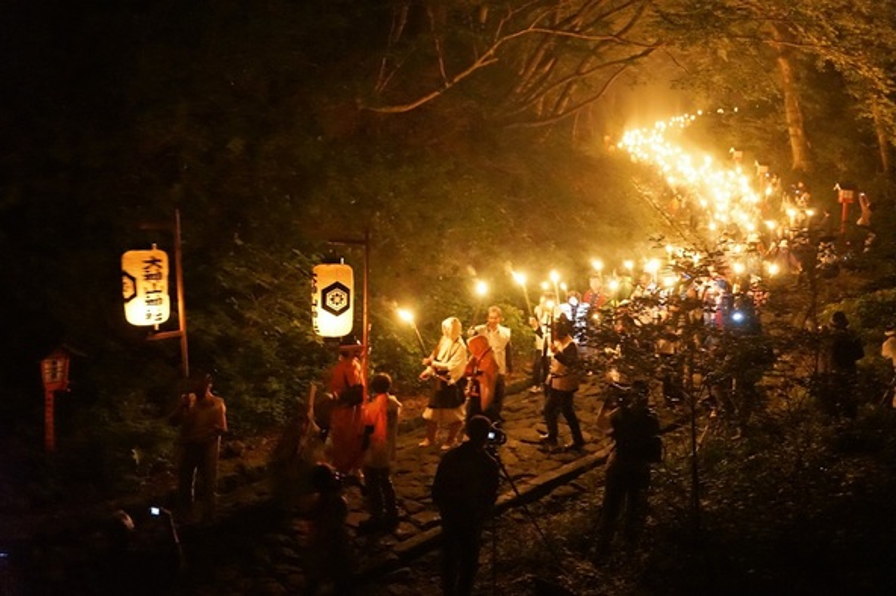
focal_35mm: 35
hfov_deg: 54.5
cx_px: 448
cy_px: 298
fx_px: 871
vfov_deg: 37.8
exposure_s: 1/10
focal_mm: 35
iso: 12800
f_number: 2.8
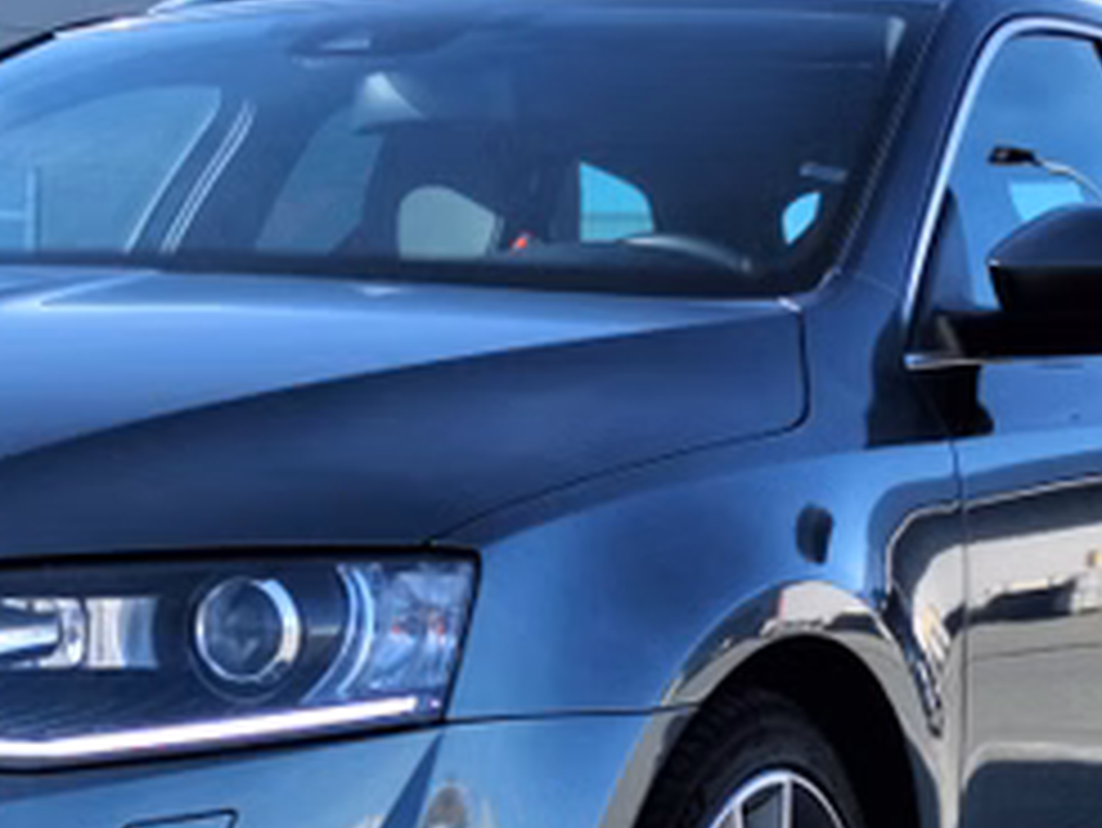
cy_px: 616
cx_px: 184
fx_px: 3535
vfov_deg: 13.3
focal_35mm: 111
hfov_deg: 17.5
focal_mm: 5.58
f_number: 1.8
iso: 50
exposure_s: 1/1399
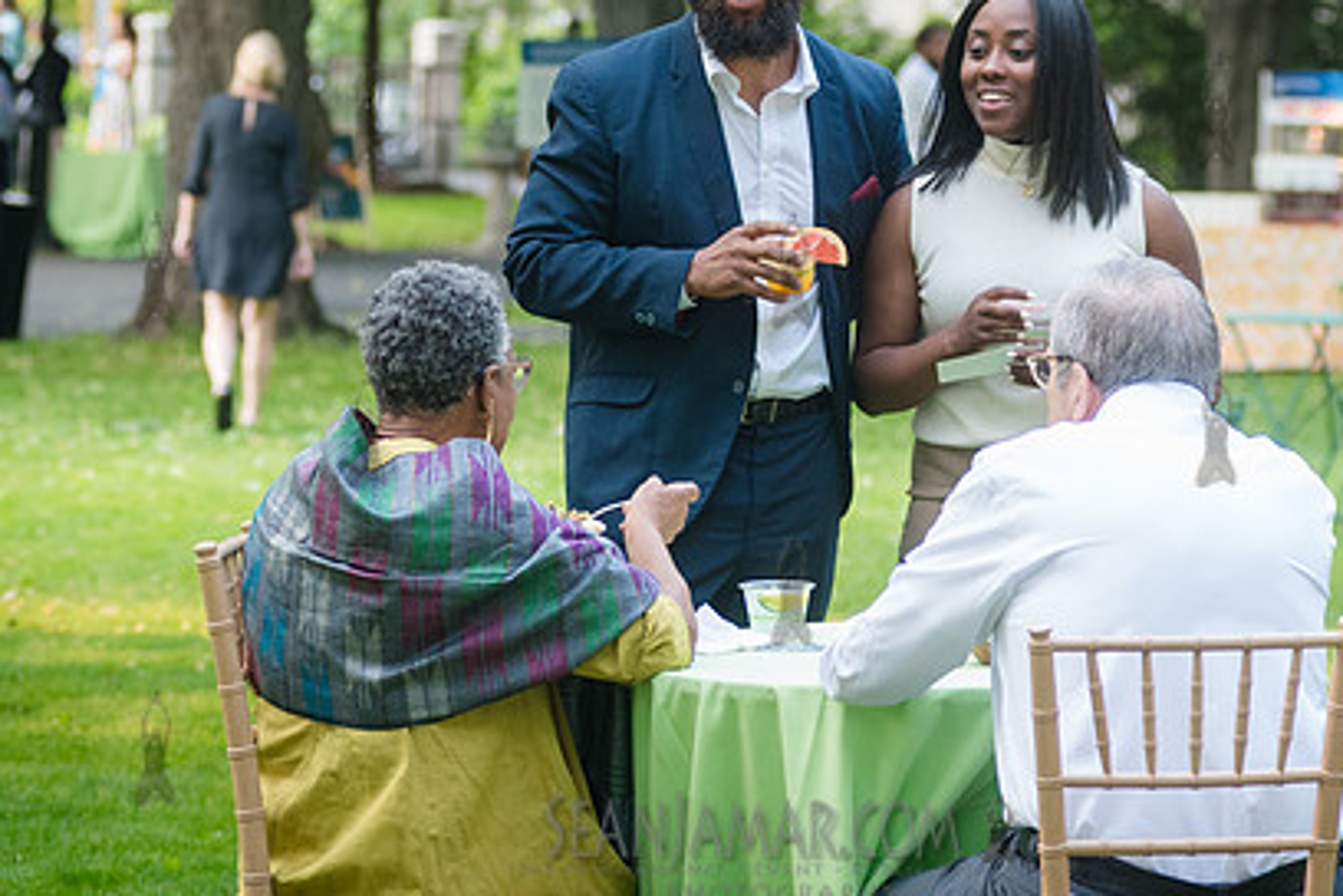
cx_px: 735
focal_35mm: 162
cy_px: 292
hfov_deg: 12.7
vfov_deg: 8.5
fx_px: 6043
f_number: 3.5
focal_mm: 86
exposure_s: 1/400
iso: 1000
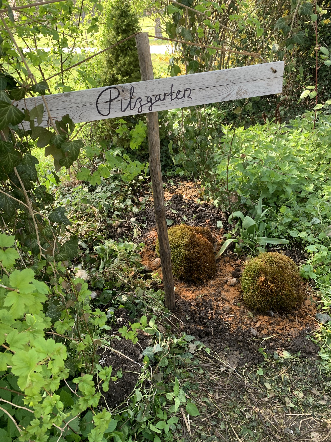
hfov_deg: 53.1
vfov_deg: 67.3
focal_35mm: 26
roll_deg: +6.4
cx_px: 166
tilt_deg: -33.7
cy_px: 221
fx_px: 331
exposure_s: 1/122
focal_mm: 4.25
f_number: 1.8
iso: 40
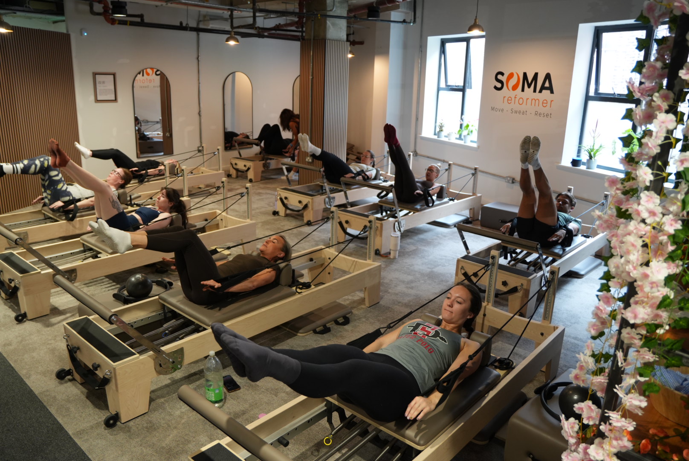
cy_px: 230
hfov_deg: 70.4
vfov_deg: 50.5
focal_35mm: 26
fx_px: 488
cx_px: 344
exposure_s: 1/50
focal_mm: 17
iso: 500
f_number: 2.8
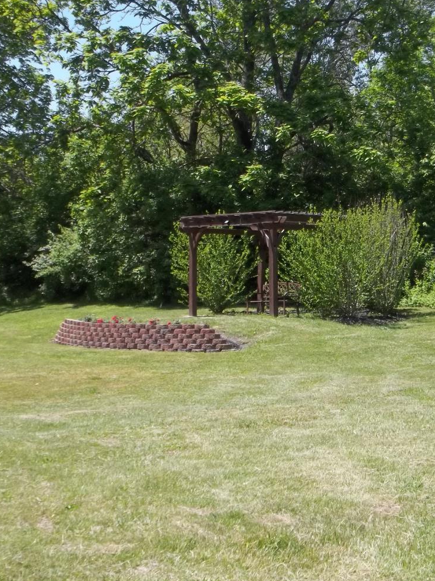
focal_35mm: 70
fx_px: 1173
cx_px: 341
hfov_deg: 20.8
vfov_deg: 27.8
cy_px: 270
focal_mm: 8.3
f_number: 3.7
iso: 64
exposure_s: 1/500
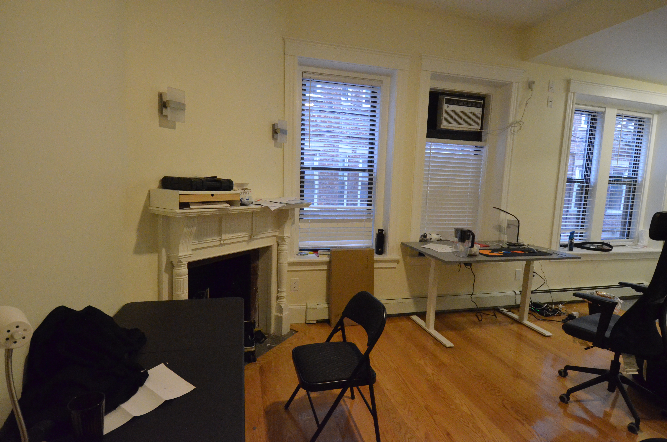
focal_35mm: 18
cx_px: 334
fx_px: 333
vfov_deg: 67.1
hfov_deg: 90.1
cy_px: 221
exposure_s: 1/125
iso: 5000
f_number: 5.6
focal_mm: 12
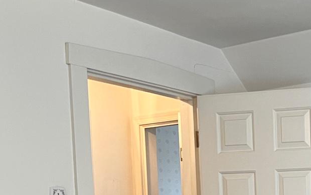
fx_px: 772
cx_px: 341
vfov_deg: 13.3
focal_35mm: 91
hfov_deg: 21.6
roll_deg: +1.4
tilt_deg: -5.8
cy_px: 318
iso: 125
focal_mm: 5.7
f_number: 1.5
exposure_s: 1/60
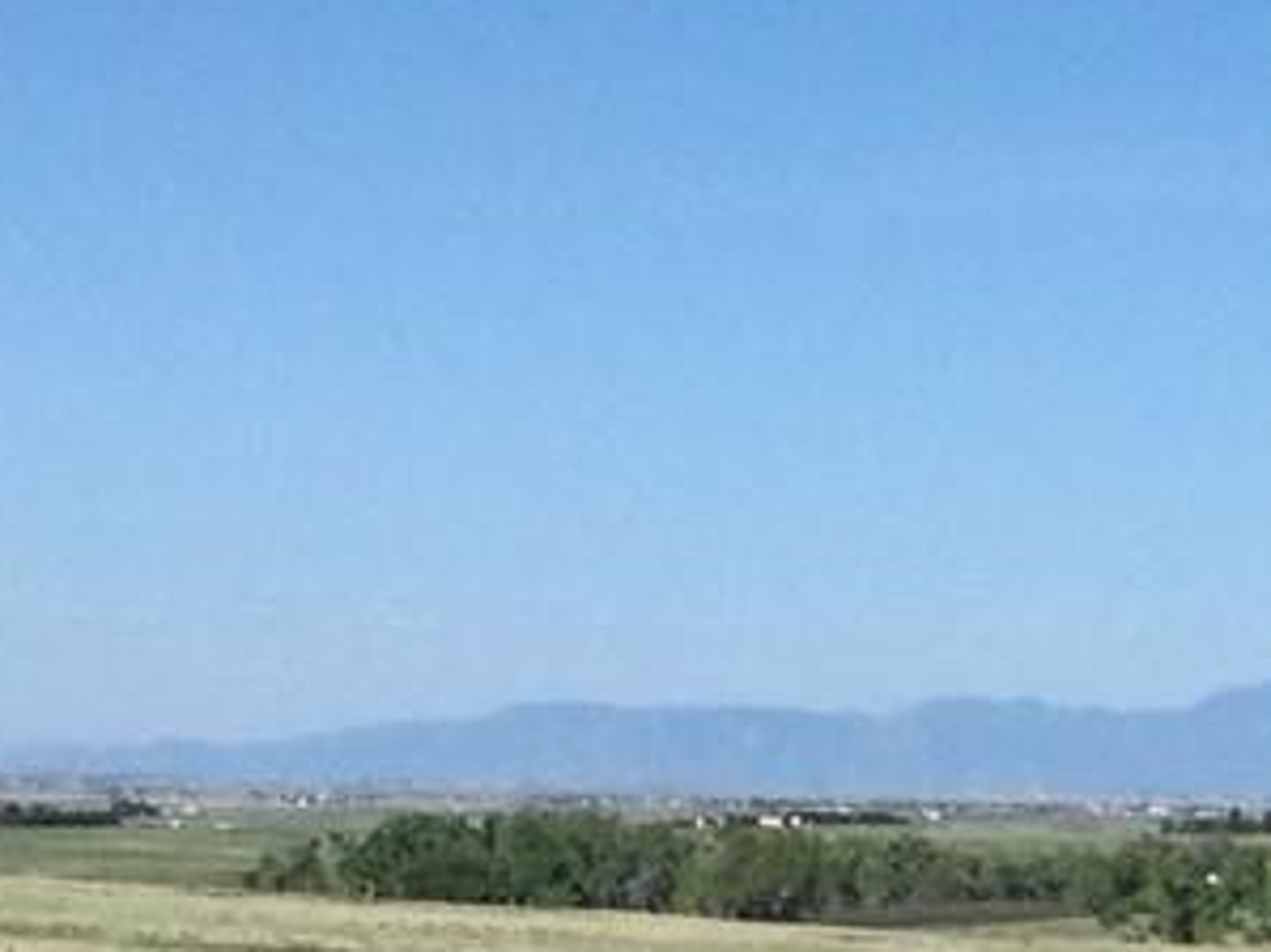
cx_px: 1603
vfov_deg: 8.8
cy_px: 1203
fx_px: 6093
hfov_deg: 11.6
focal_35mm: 166
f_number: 2.4
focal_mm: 3.3
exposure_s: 1/1773
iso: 25
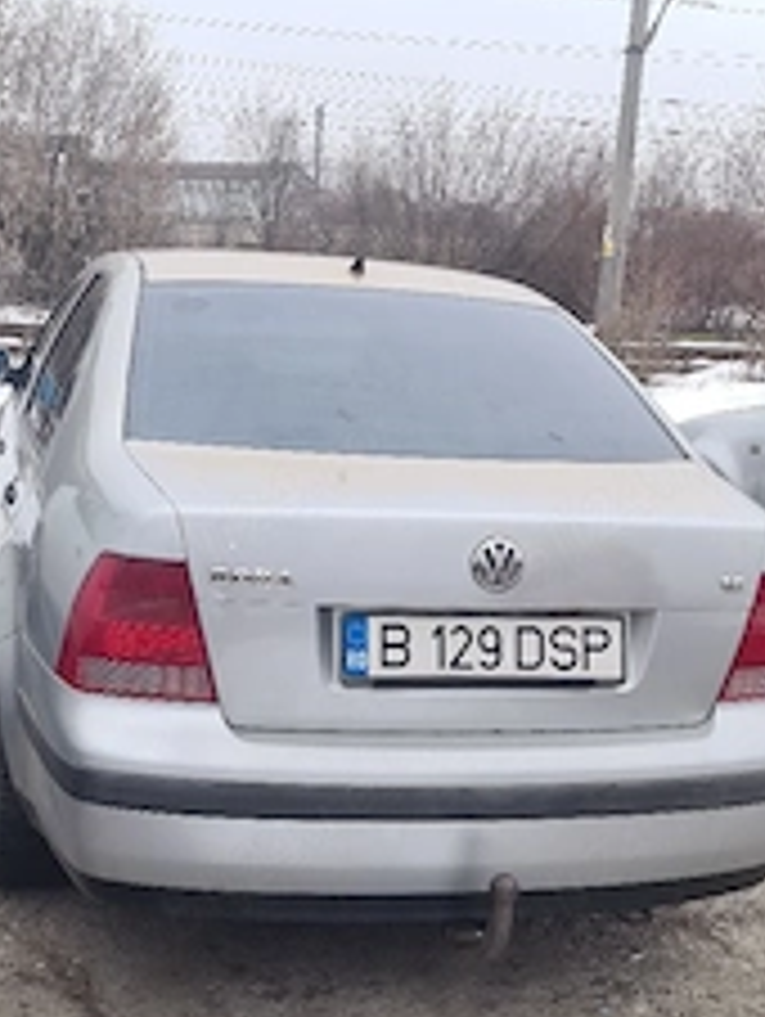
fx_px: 1353
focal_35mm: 46
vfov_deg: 41.1
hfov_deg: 31.5
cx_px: 324
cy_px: 585
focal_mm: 5.4
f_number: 1.8
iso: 50
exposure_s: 1/1250
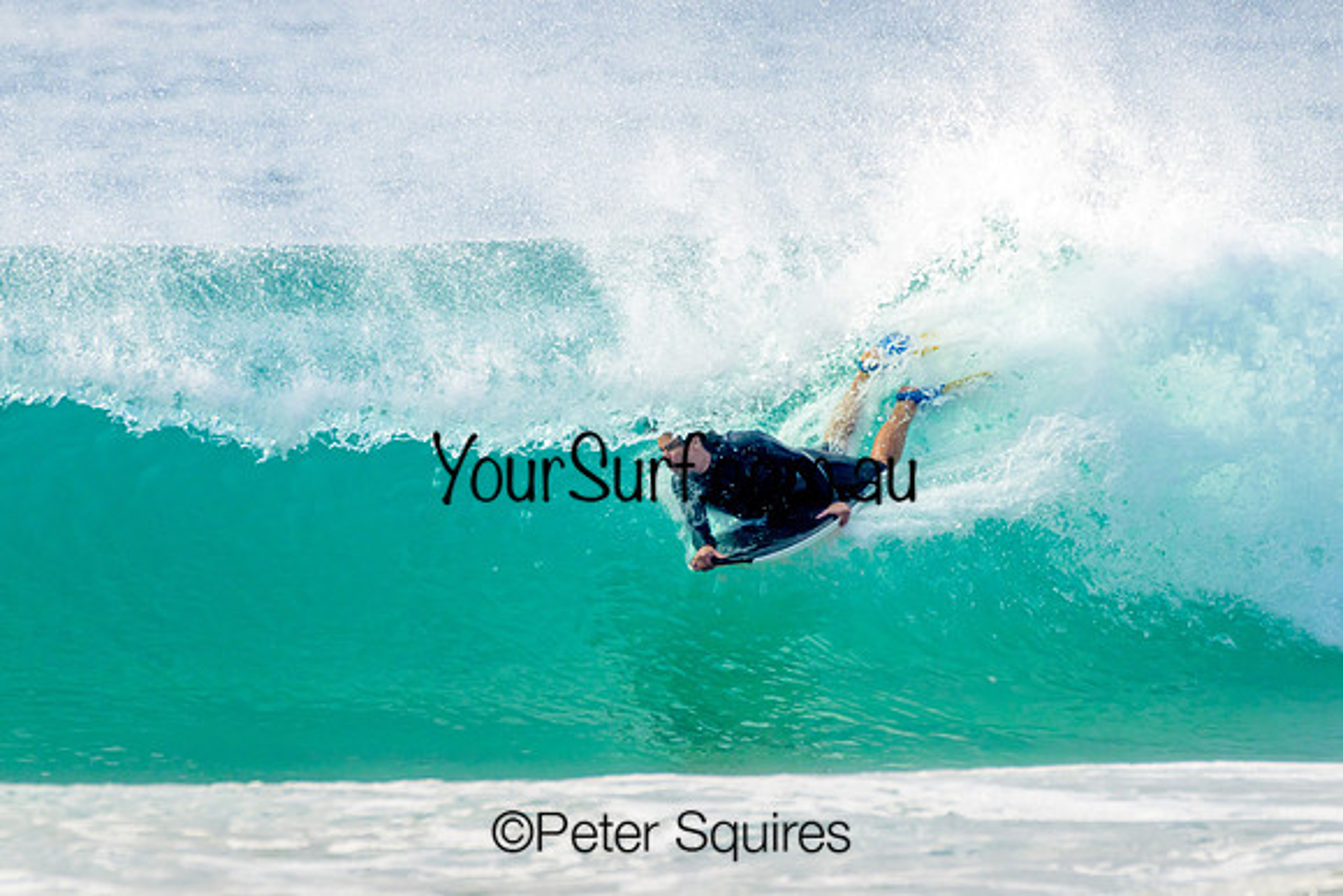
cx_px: 672
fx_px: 37313
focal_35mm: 1000
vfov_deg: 1.4
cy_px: 448
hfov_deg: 2.1
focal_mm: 1000
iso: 1400
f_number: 11
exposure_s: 1/2000
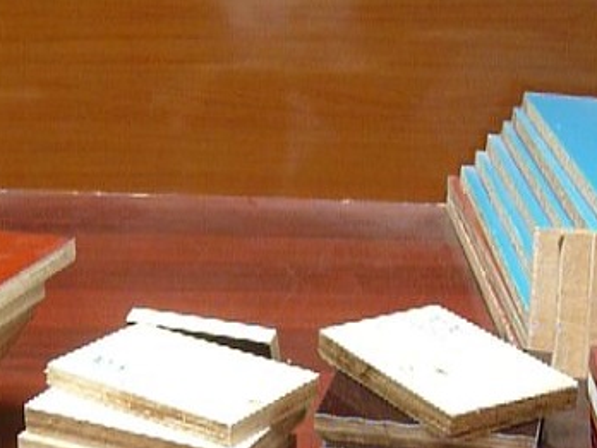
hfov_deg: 24.0
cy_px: 297
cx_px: 208
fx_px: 1397
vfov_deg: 18.2
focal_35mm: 81
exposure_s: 1/40
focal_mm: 8.2
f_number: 4
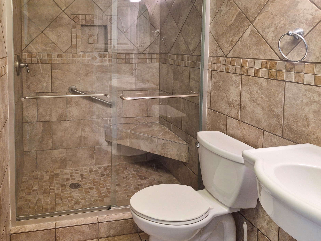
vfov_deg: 54.9
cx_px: 156
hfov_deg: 69.4
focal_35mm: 25
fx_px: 232
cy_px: 119
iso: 250
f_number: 1.8
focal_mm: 5.4
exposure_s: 1/120
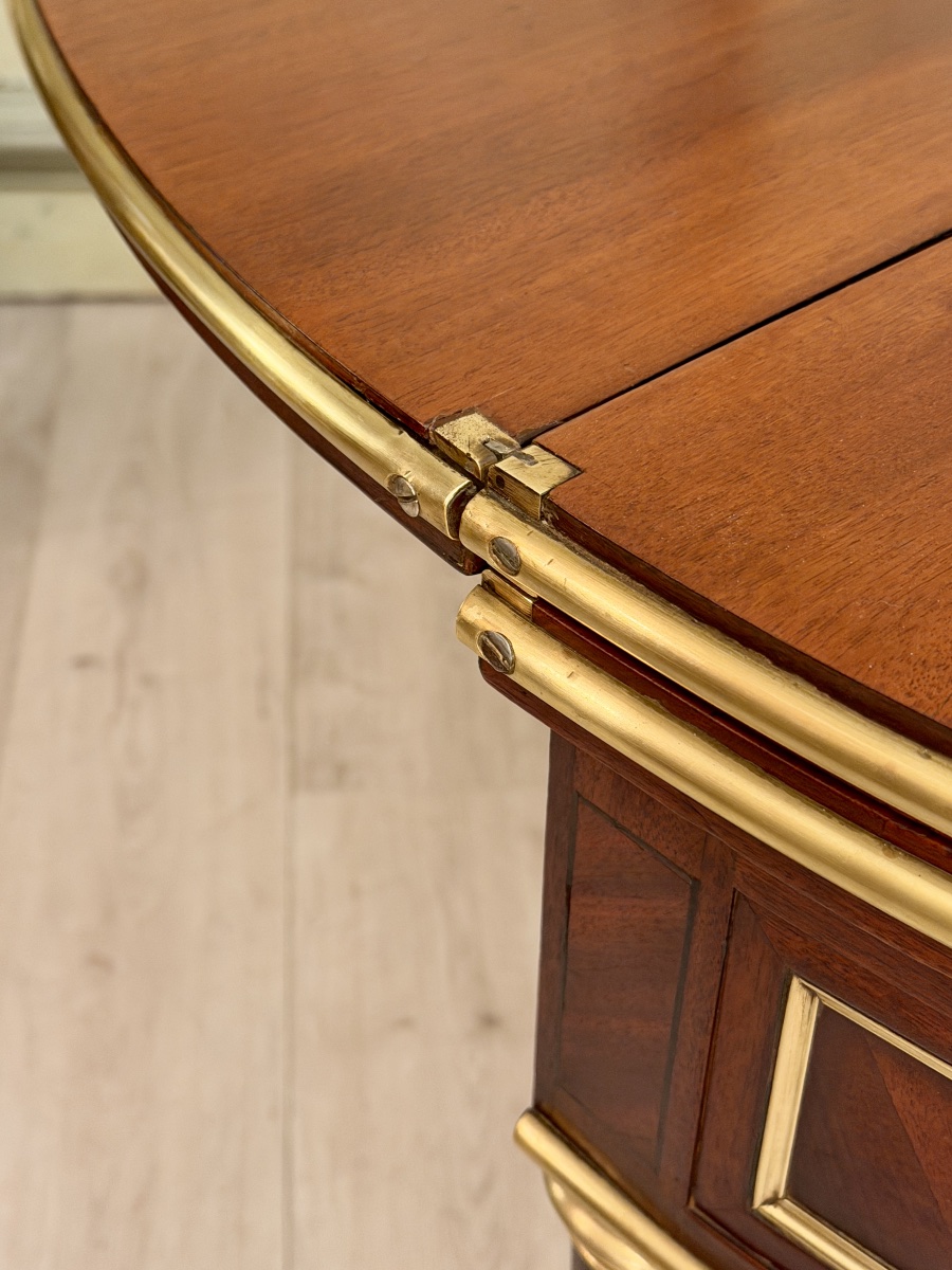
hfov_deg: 30.3
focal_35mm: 48
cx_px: 476
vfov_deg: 39.7
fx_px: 1760
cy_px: 635
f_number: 1.78
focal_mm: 6.76
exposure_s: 1/50
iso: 250
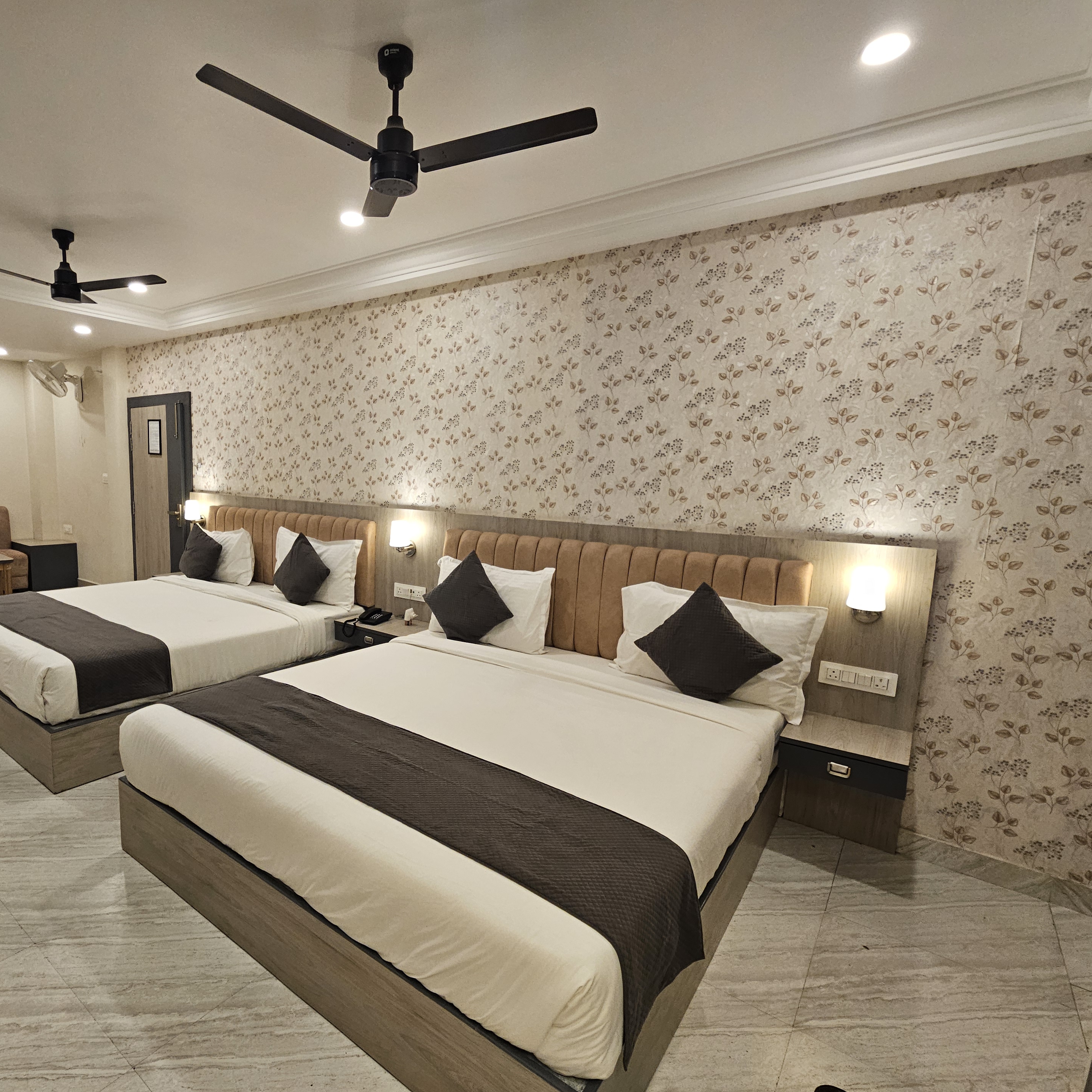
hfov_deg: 85.9
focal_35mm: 16
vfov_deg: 87.4
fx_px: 571
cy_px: 563
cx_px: 418
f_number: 2.2
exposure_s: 1/50
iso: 100
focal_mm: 2.2
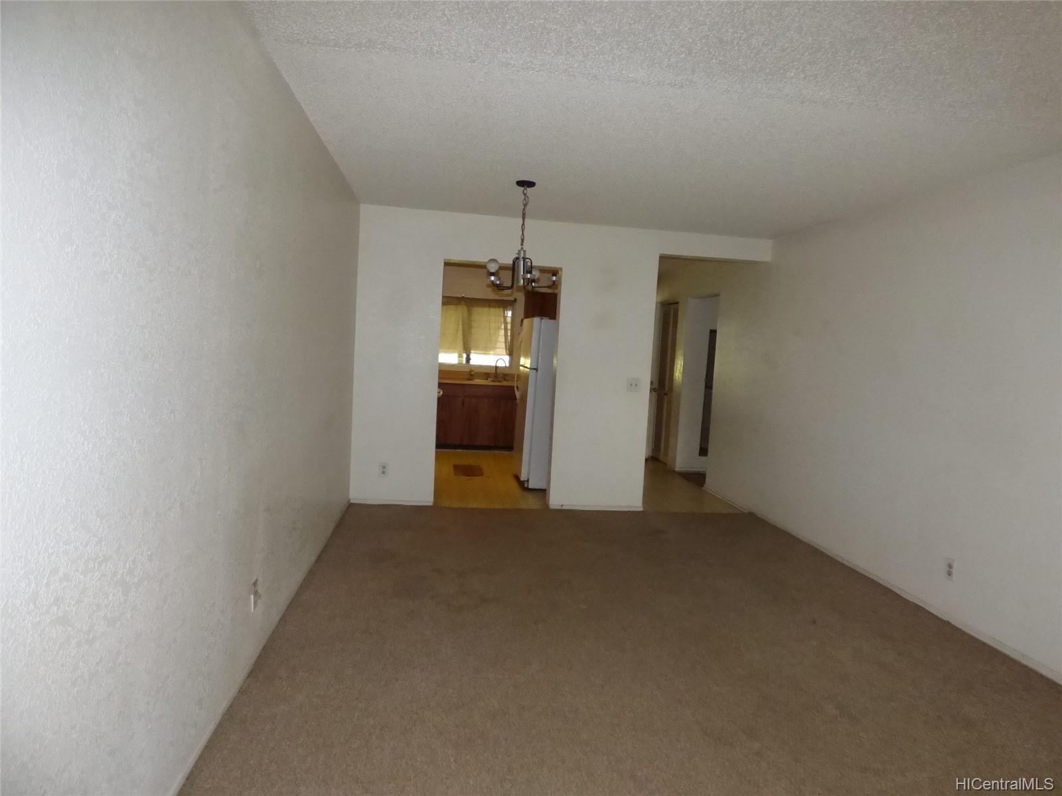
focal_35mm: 20
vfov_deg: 66.0
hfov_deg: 81.7
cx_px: 531
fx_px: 614
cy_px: 398
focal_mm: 3.58
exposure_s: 1/250
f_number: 2.8
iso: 800
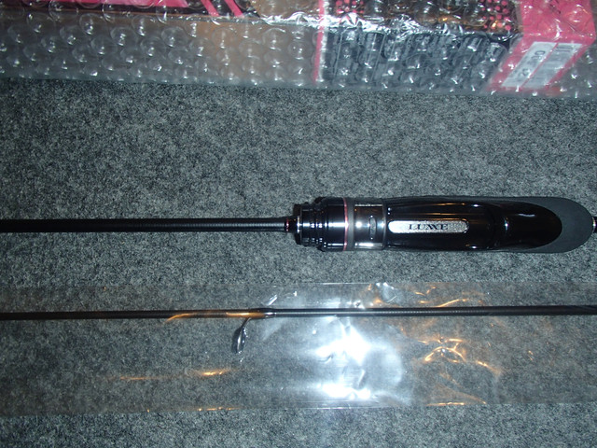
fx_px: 483
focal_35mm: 28
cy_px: 224
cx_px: 298
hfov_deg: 63.4
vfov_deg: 49.7
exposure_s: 1/30
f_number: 3.9
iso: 200
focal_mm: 5
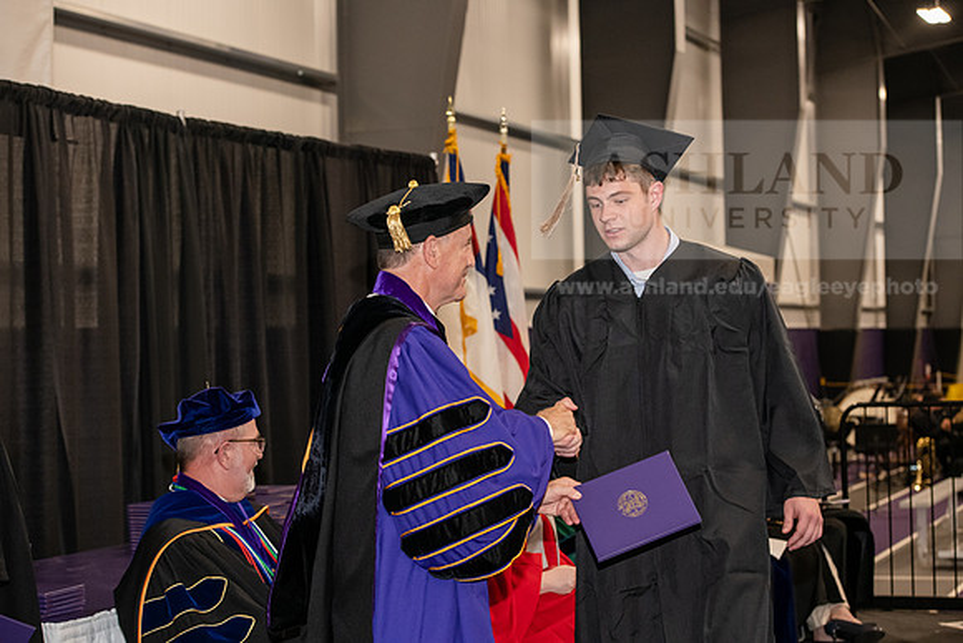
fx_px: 1873
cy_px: 322
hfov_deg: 28.8
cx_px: 482
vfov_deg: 19.5
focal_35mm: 70
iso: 2500
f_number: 5
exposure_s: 1/200
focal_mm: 70
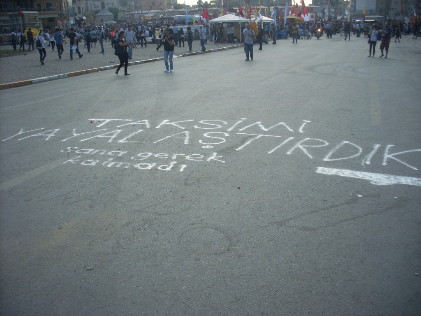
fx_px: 462
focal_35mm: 38
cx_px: 210
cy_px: 158
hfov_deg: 49.0
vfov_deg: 37.7
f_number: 7.7
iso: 80
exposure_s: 1/250
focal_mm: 6.3
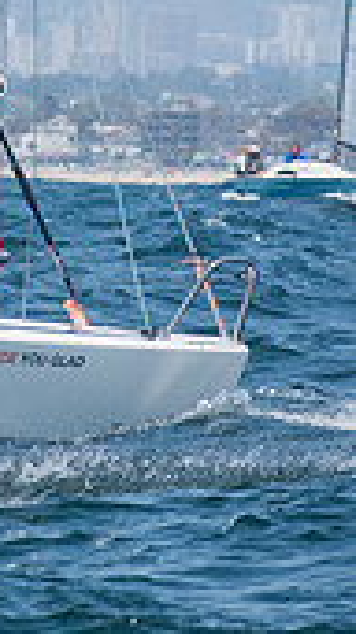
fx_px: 11395
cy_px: 61
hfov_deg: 1.8
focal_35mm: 678
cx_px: -707
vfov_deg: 3.2
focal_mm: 125
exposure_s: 1/1250
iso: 400
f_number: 8
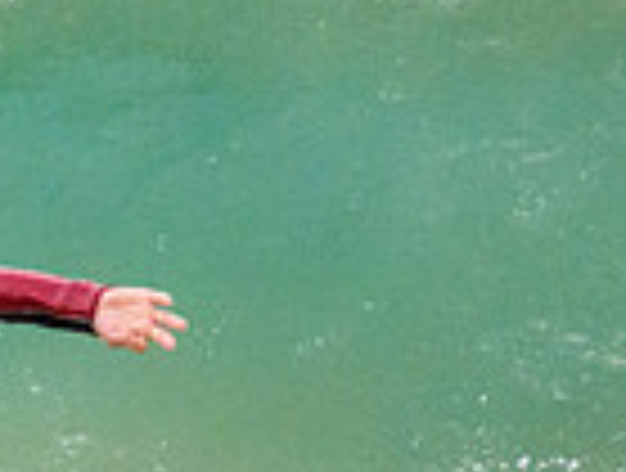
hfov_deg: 0.5
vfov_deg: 0.4
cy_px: 218
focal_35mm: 4087
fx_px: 74102
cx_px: -632
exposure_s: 1/2000
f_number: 11
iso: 3200
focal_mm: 800
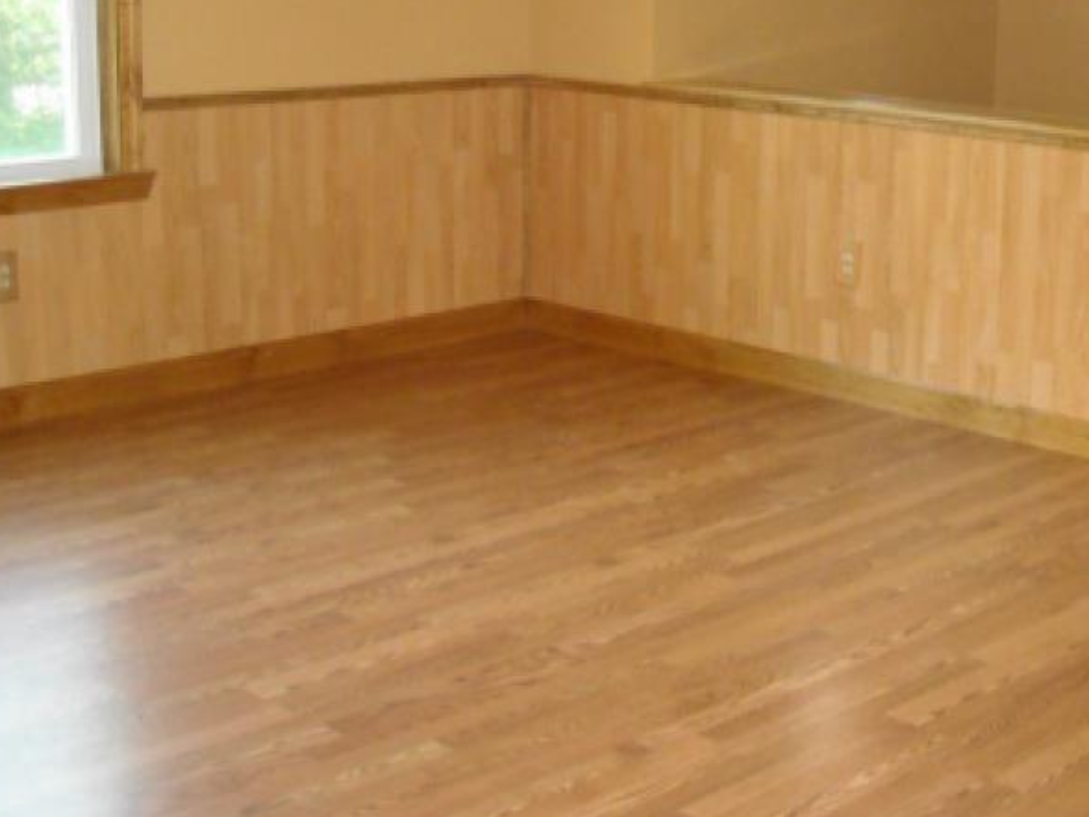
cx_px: 869
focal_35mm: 61
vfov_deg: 24.0
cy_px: 320
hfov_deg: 30.9
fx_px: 1919
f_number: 2.8
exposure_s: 1/60
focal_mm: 5.7
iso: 400
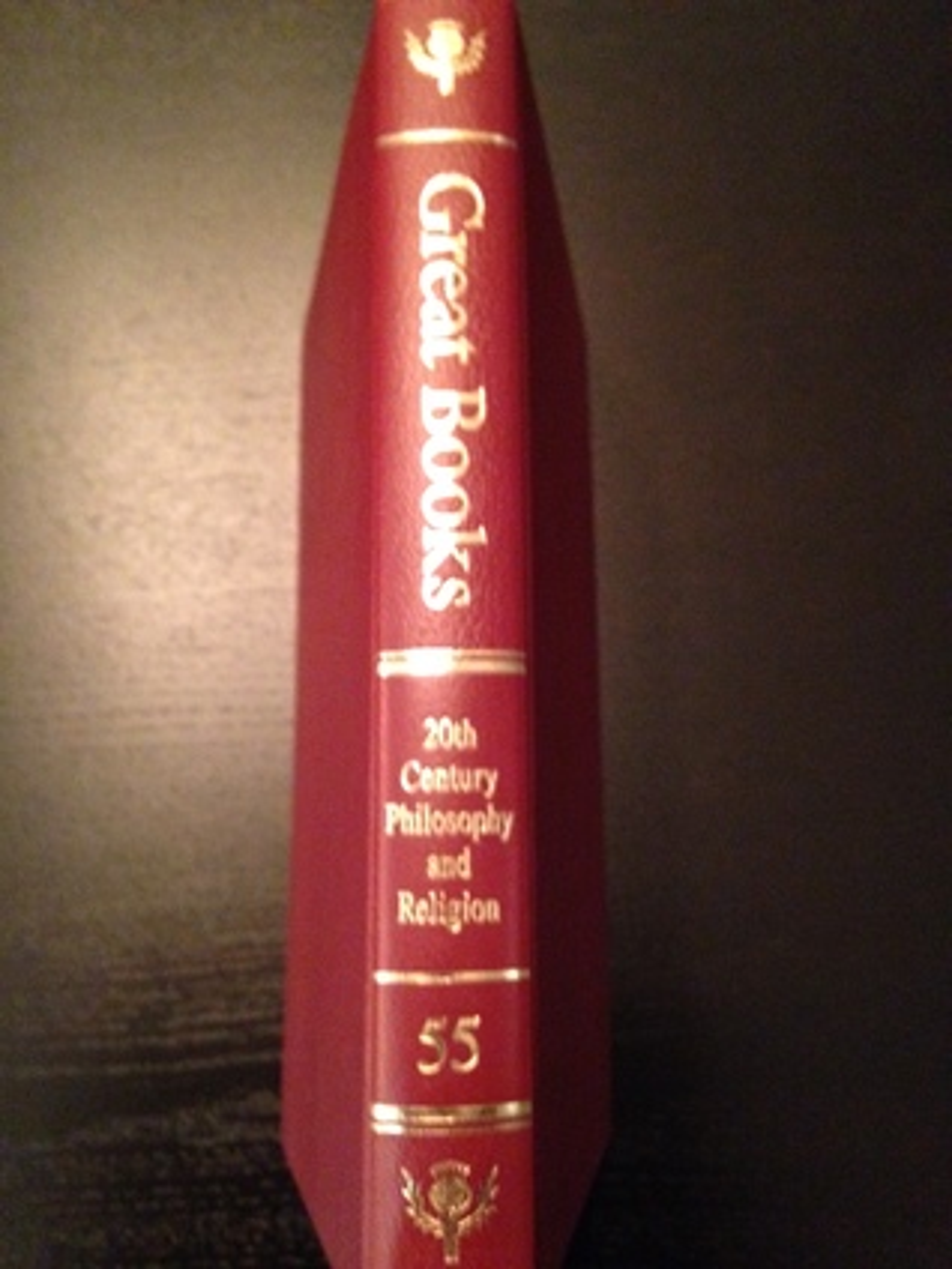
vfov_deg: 55.4
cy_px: 634
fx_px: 1210
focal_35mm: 33
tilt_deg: -78.3
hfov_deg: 42.9
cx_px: 476
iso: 800
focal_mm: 4.12
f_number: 2.4
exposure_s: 1/15
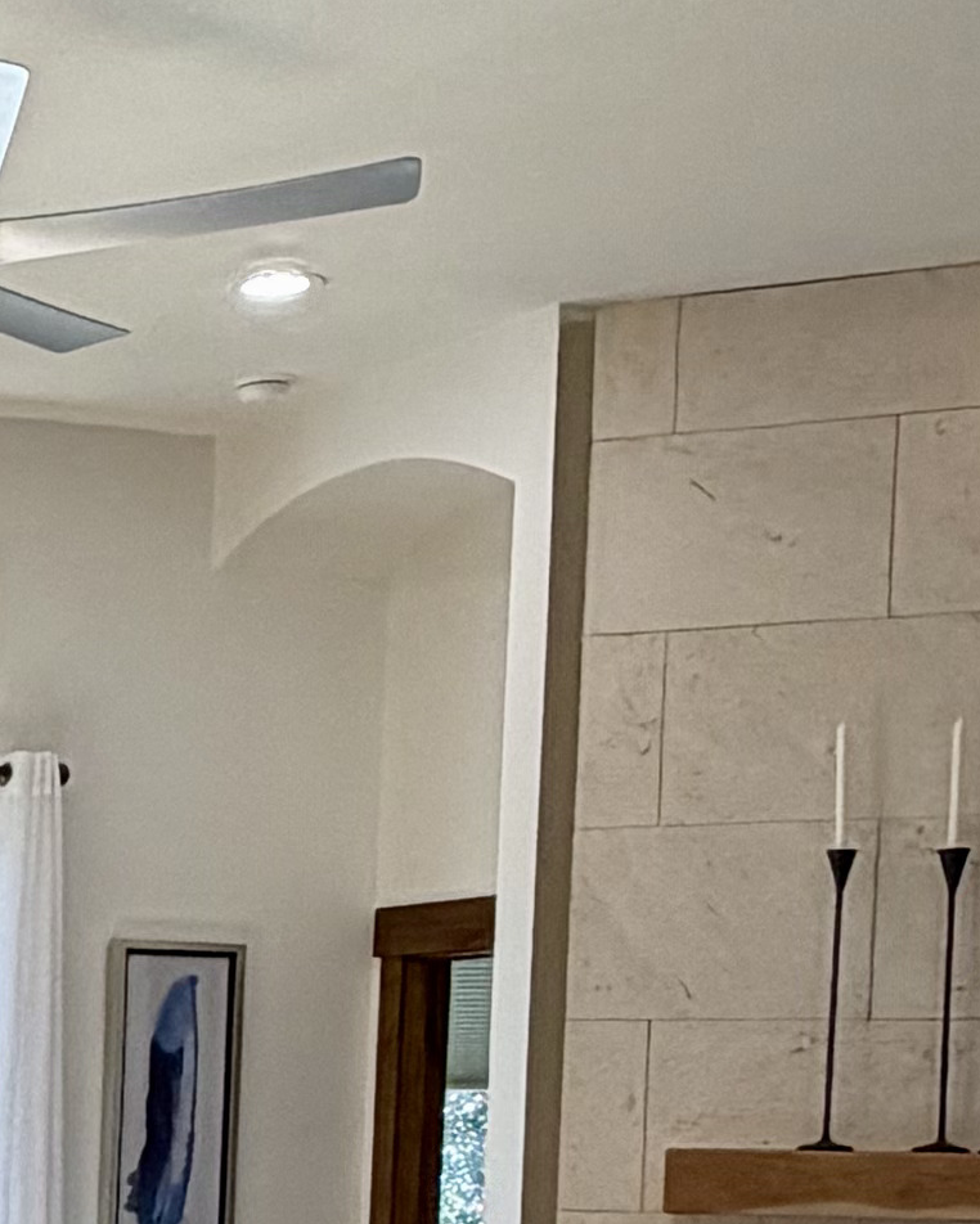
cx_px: -774
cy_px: 1309
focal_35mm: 82
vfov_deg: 22.1
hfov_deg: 15.9
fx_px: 2972
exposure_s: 1/120
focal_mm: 2.22
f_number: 2.2
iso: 64
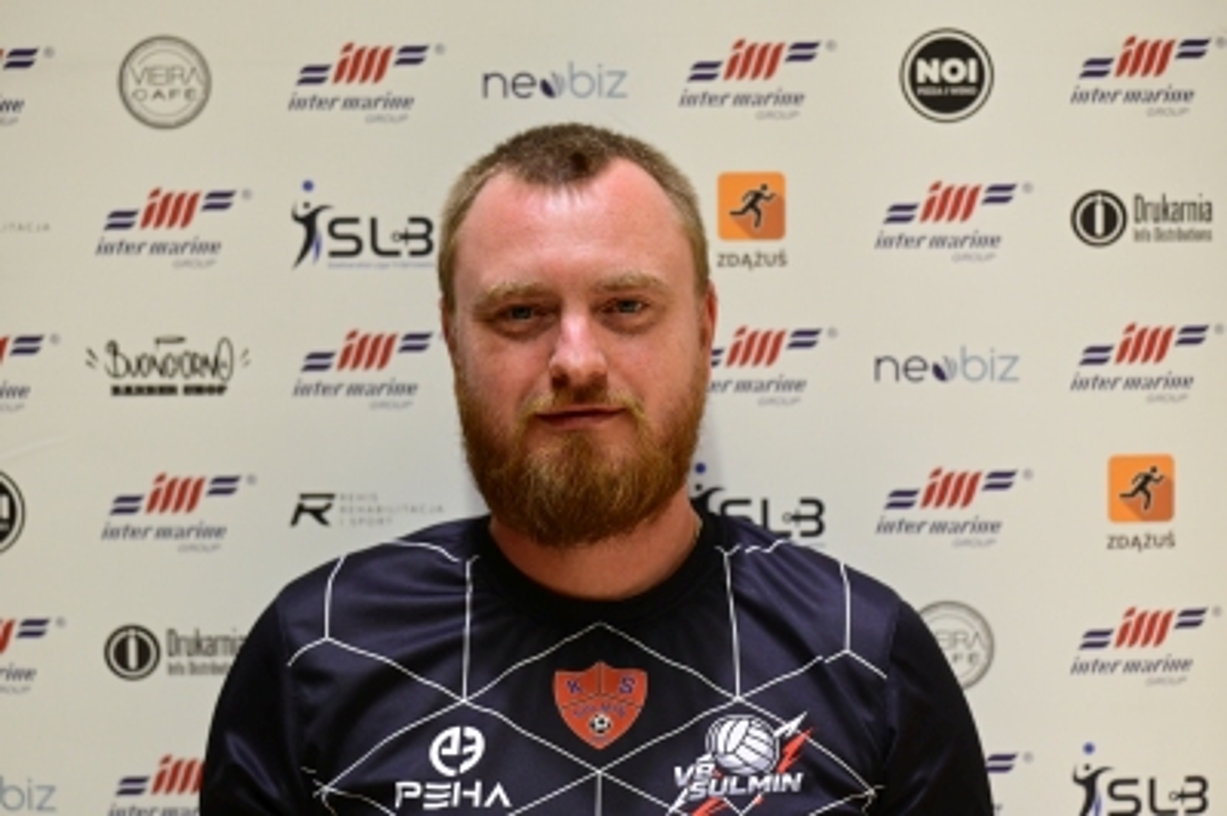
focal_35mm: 105
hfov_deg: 19.5
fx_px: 3576
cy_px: 408
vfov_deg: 13.0
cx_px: 614
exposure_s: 1/1250
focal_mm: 105
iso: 3200
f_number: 2.8
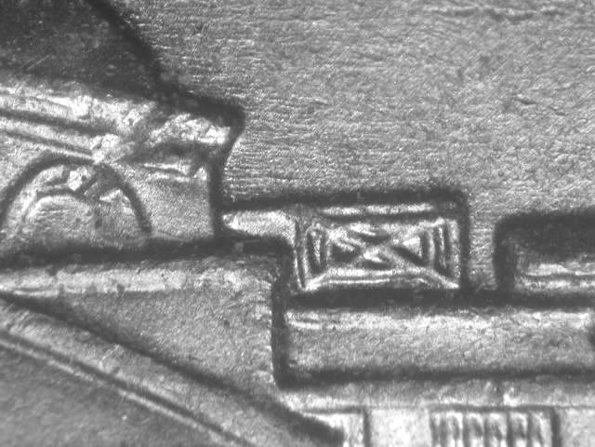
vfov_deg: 10.9
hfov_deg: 14.5
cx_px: 298
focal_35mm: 136
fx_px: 2338
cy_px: 224
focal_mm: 28.2
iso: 100
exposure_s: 1/7.1
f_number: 4.7
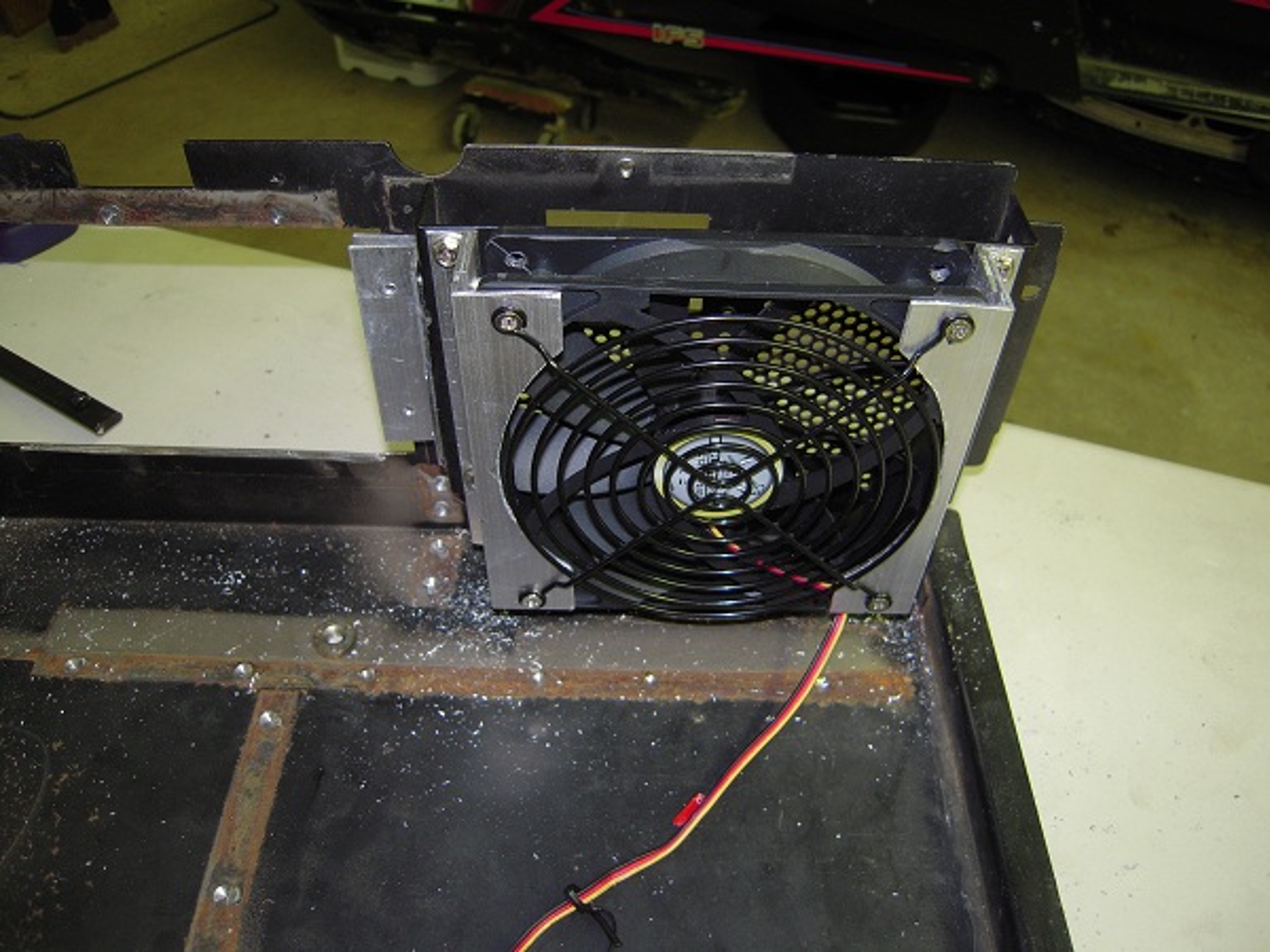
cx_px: 635
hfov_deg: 63.4
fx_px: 1027
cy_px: 476
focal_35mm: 28
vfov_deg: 49.7
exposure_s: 1/25
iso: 100
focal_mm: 5
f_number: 2.7
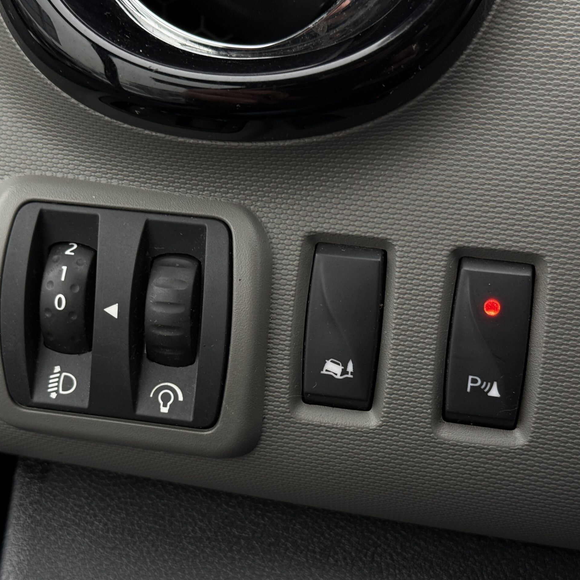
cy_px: 290
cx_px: 266
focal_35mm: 57
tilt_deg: -29.0
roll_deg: +0.5
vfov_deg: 30.0
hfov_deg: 30.0
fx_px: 1081
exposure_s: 1/121
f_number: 1.78
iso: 80
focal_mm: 6.76
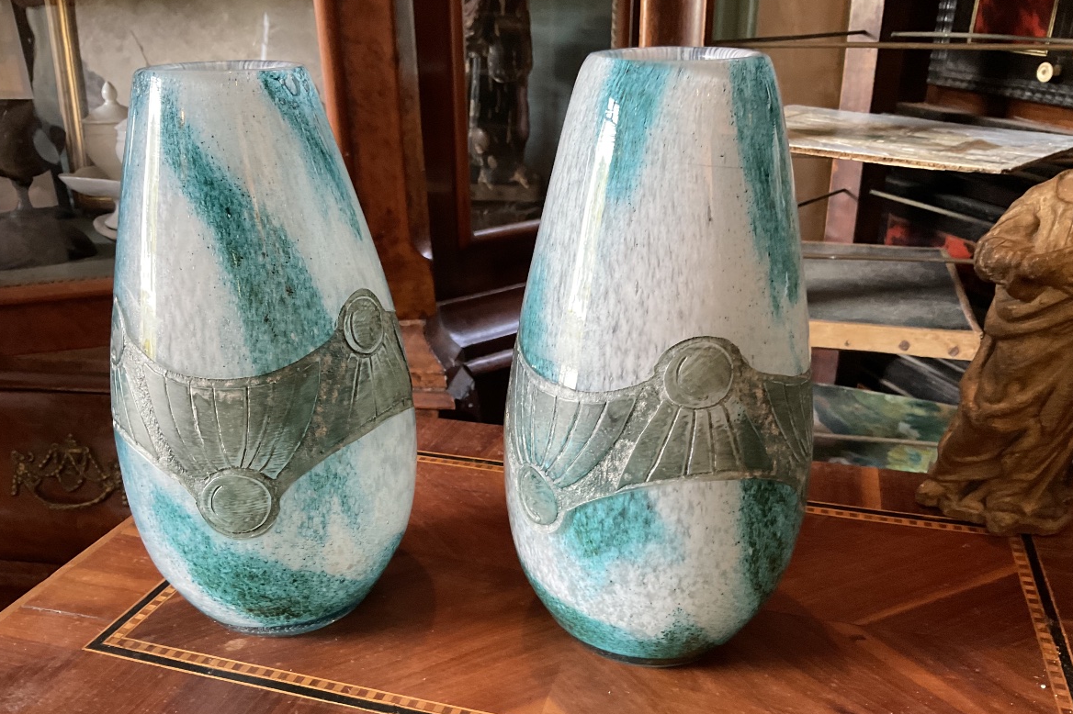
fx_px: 924
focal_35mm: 31
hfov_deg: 60.3
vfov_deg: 42.2
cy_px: 399
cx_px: 525
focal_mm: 3
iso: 200
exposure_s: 1/40
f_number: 1.8
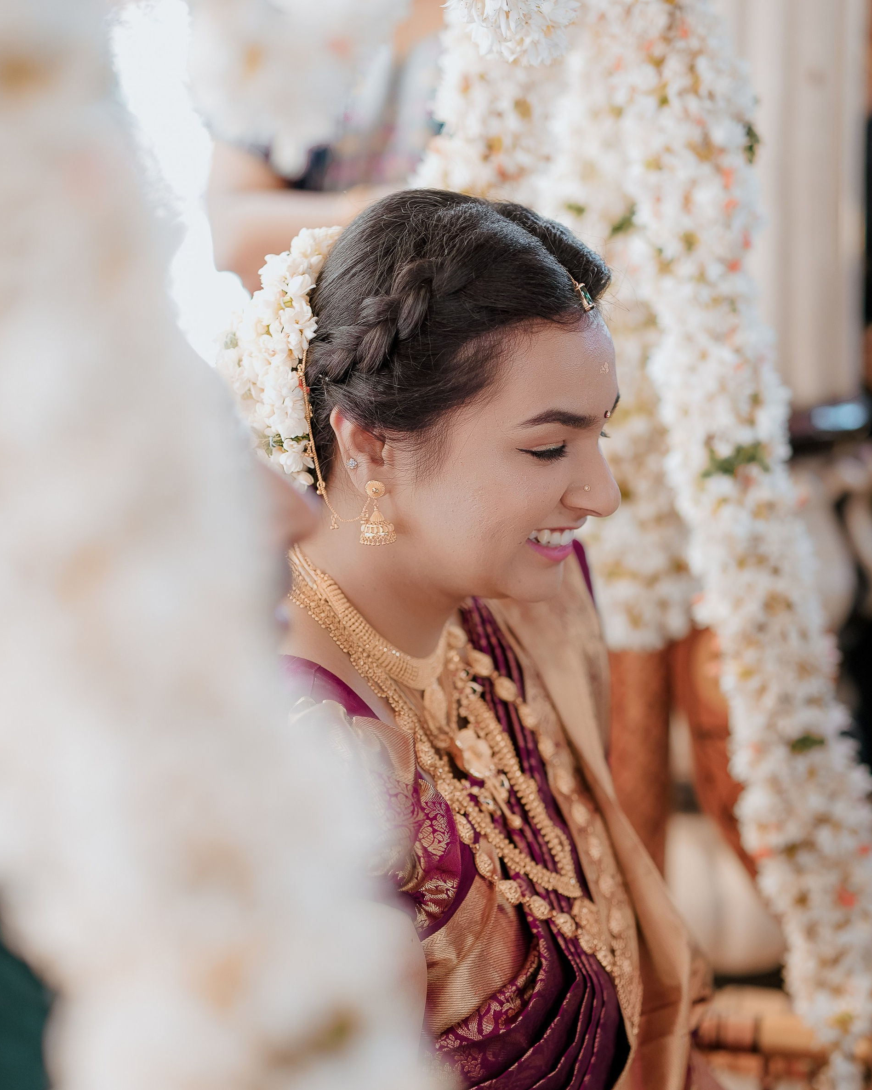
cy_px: 654
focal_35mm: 76
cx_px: 489
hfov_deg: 20.2
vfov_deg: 25.0
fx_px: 2452
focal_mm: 50
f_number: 1.6
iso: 160
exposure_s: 1/200
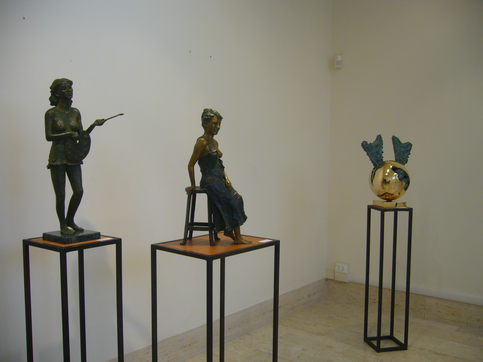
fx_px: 488
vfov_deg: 40.7
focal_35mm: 35
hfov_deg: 52.6
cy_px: 181
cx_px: 242
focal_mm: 5.8
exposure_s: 1/25
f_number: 2.8
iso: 100
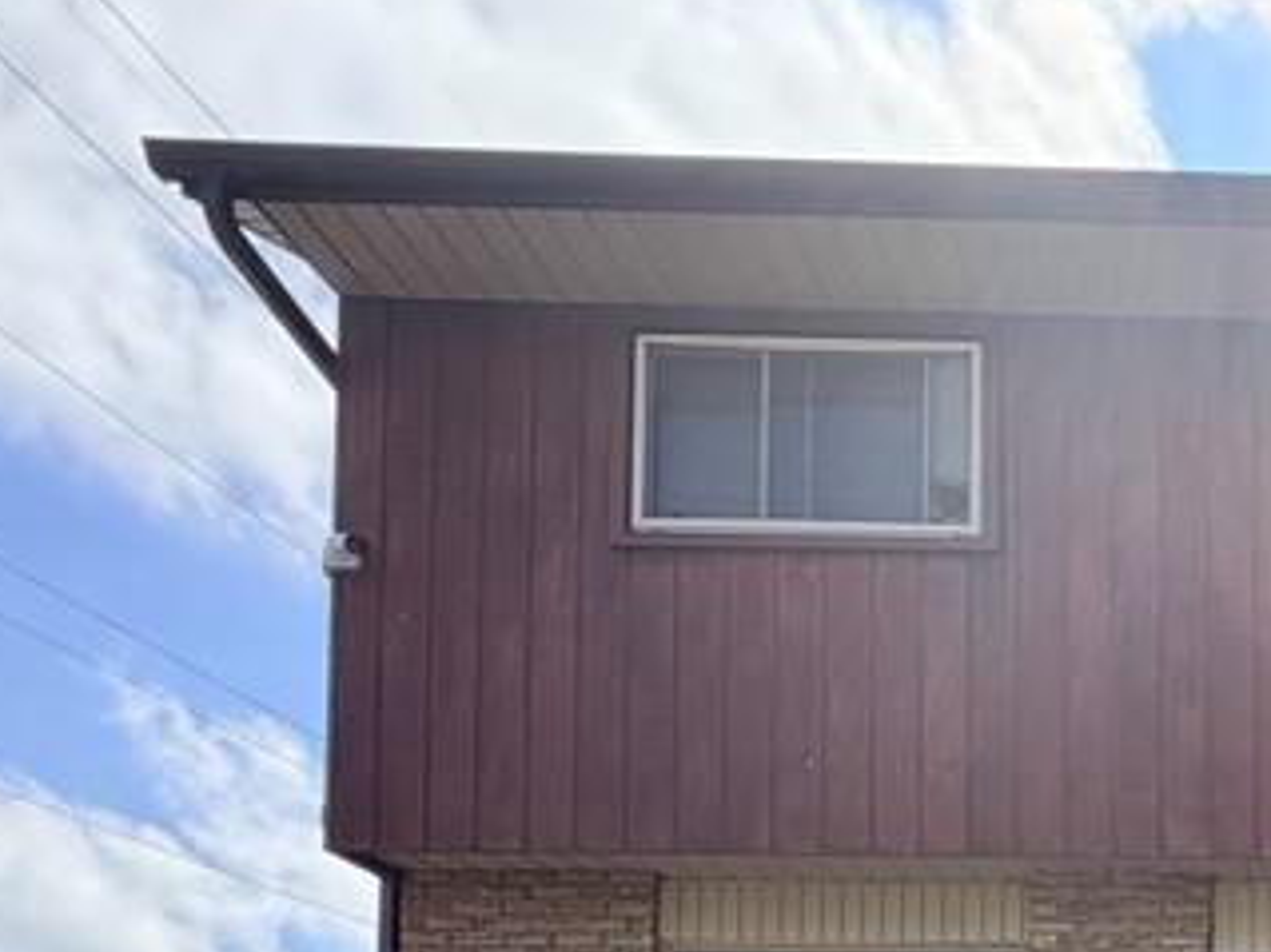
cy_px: 1251
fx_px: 1652
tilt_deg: +4.2
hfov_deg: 36.2
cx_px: 1375
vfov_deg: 26.9
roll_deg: +1.1
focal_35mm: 45
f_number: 2.2
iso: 25
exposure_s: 1/1001
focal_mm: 2.22
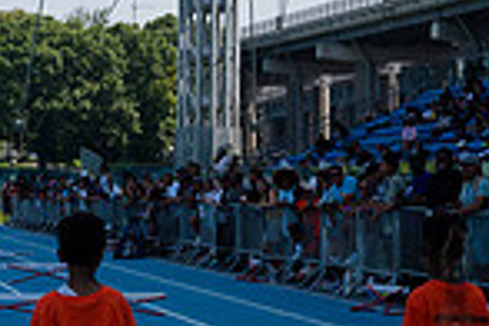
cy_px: 278
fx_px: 2268
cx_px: -195
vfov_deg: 8.2
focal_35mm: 167
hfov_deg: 11.9
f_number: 5.6
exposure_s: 1/1250
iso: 400
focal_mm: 42
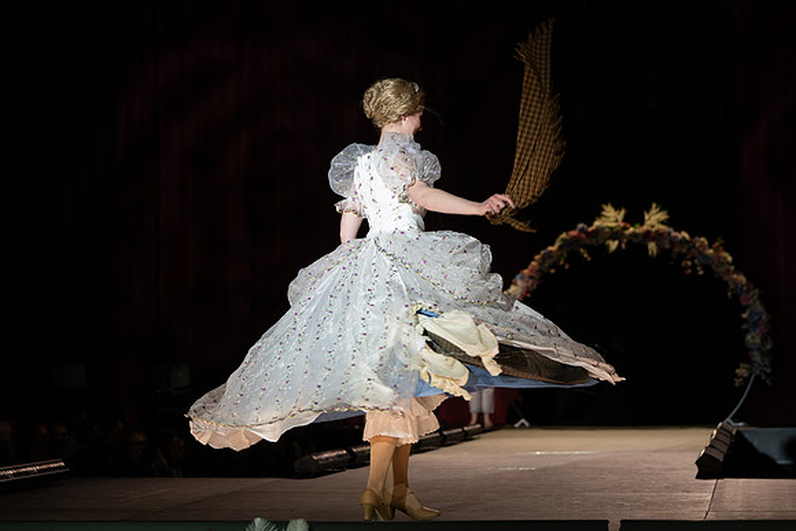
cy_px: 268
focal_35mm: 89
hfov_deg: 23.0
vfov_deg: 15.5
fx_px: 1957
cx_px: 416
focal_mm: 81
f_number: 3.5
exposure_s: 1/640
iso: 800
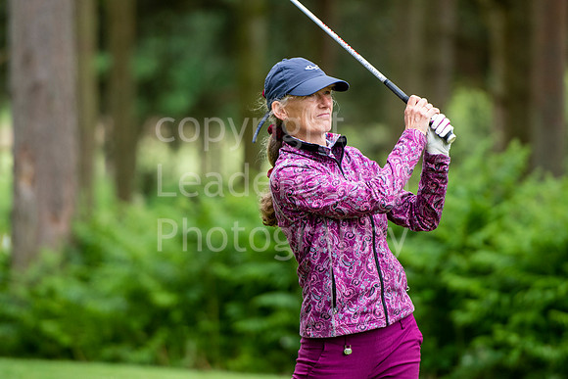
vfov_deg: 4.6
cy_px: 190
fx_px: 4734
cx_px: 284
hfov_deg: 6.9
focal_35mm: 300
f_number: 2.8
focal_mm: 200
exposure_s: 1/800
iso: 800
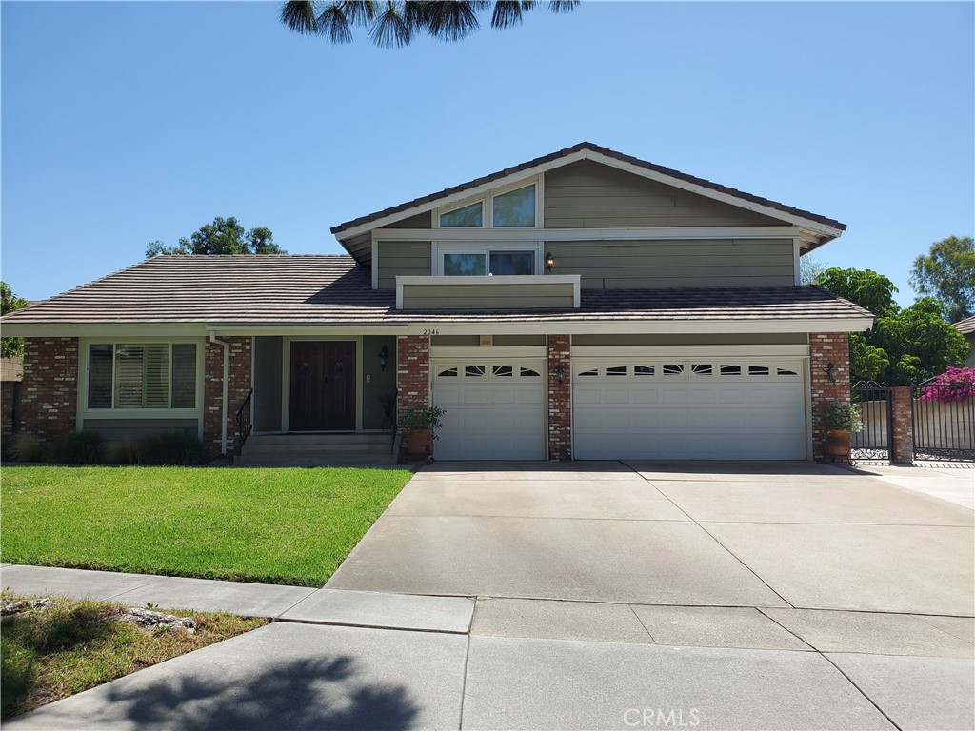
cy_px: 366
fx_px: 732
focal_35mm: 26
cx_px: 488
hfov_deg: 67.3
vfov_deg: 53.1
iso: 50
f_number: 2.4
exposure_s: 1/1297
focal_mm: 4.3
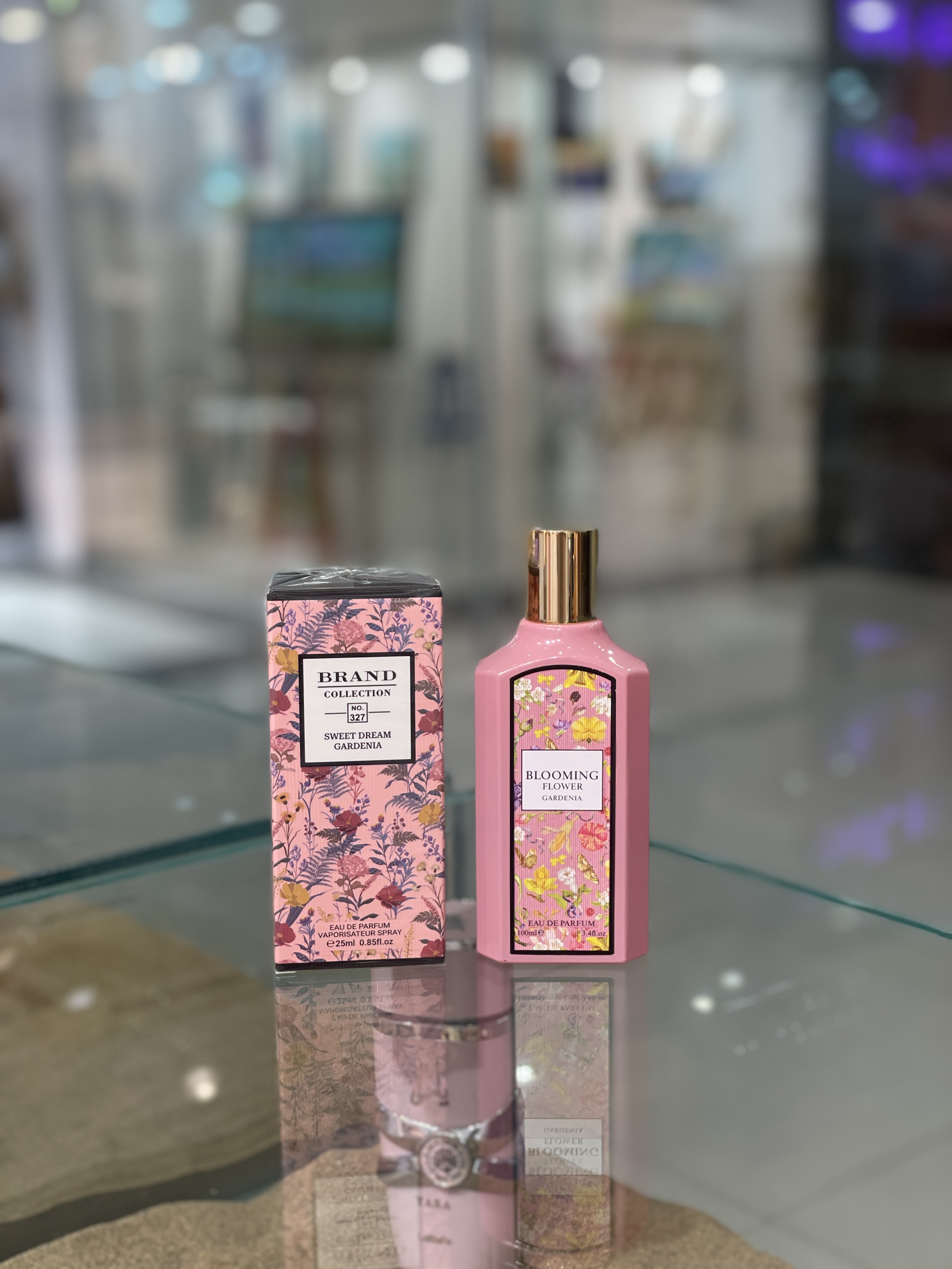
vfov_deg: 36.8
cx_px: 476
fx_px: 1907
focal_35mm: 52
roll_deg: +0.7
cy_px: 634
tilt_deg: -10.3
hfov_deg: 28.0
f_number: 2
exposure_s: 1/100
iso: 100
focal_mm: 6
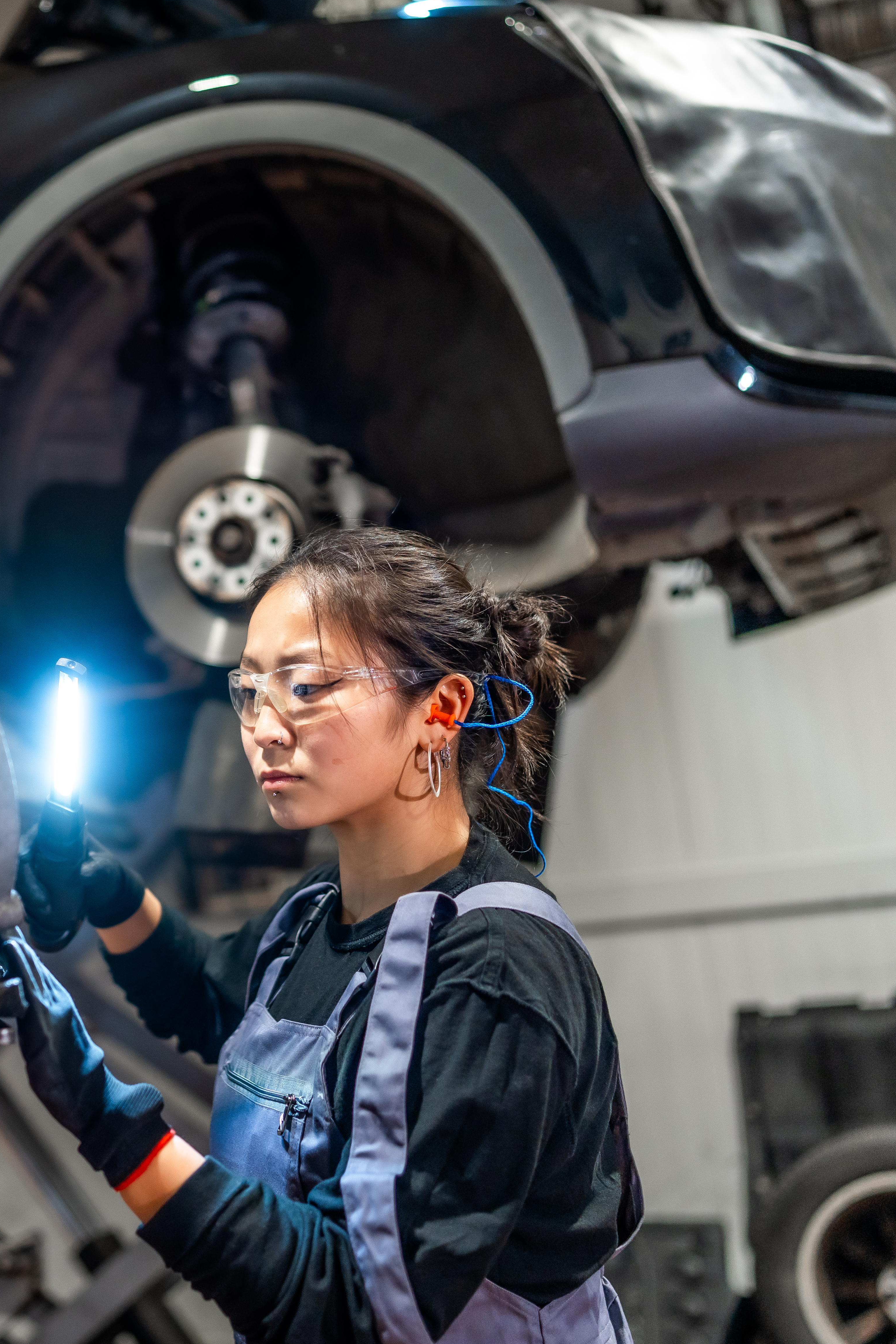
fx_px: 1979
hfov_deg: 24.4
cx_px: -2
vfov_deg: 37.5
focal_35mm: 53
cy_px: 670
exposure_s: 1/400
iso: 500
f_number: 1.4
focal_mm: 35
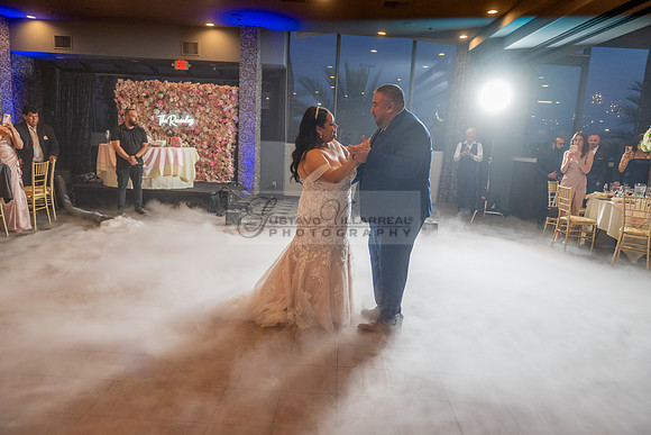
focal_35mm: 24
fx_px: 434
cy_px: 218
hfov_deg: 73.7
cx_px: 326
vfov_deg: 53.2
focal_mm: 24
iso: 500
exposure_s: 1/250
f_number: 2.8
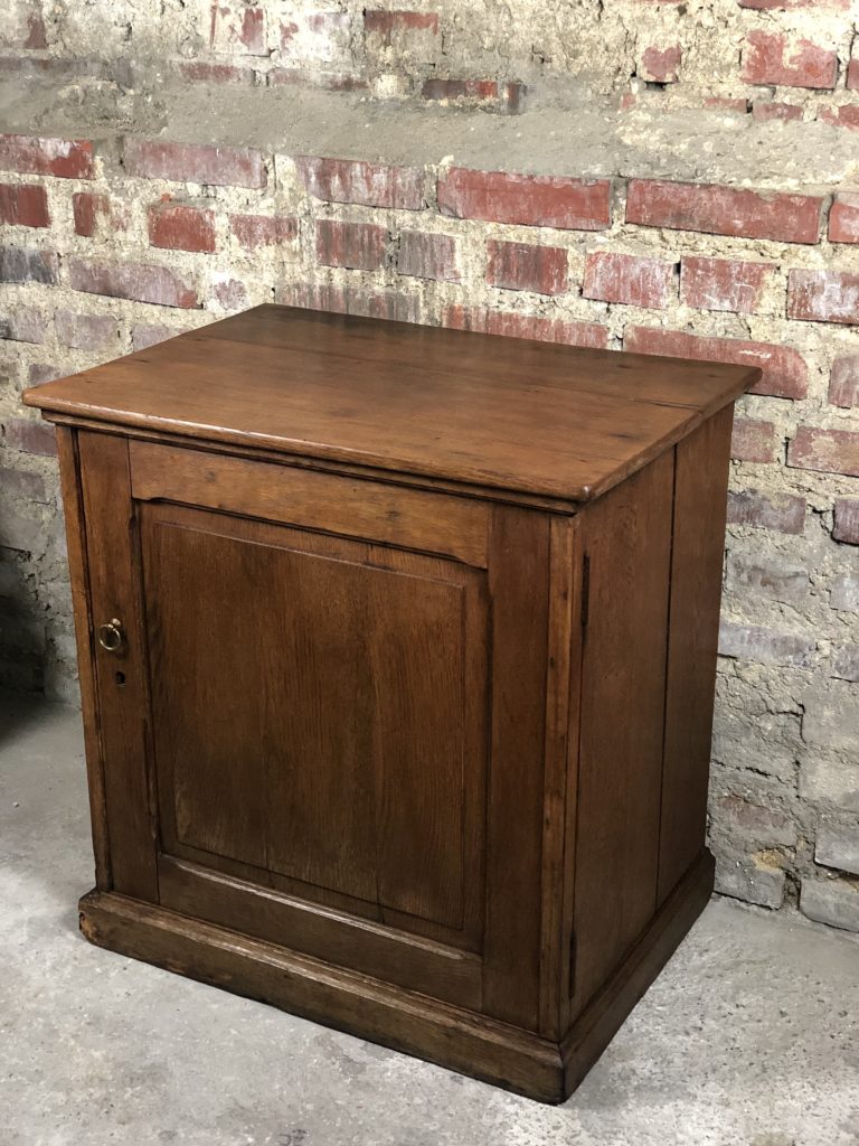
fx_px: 1721
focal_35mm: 52
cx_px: 430
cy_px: 573
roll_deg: -0.2
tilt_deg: -21.7
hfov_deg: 28.0
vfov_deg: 36.8
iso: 160
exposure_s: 1/25
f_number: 2.4
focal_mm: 6
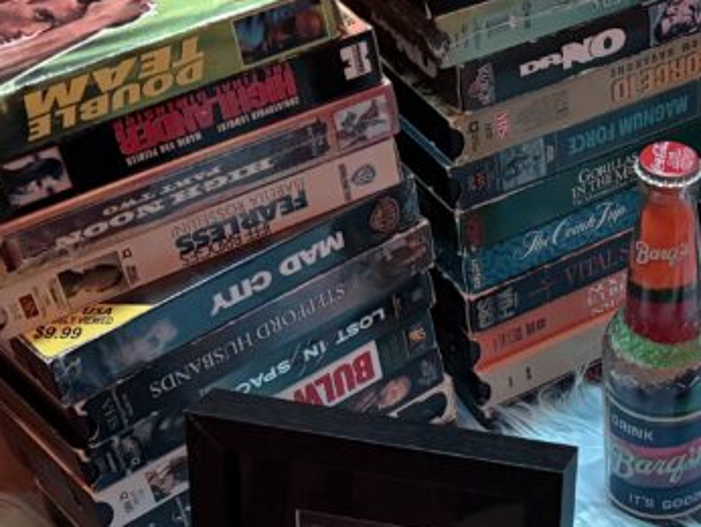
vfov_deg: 20.5
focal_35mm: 71
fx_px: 1439
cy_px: 438
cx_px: 766
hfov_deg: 25.4
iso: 1000
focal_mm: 6.76
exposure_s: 1/39
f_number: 1.78
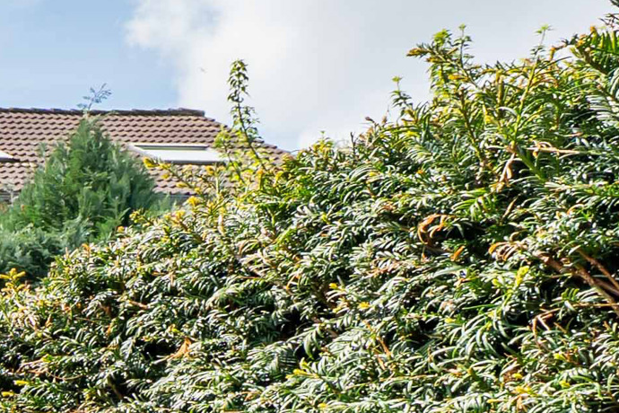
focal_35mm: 89
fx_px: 1530
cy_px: 709
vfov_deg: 13.9
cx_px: -962
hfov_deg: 13.8
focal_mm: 12
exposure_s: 1/125
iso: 100
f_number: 7.1
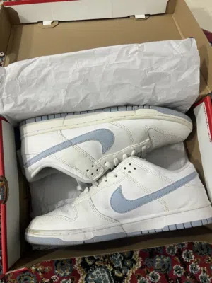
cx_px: 106
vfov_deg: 67.3
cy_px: 142
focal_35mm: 26
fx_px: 212
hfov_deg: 53.1
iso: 200
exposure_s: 1/50
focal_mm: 5.7
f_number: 1.5
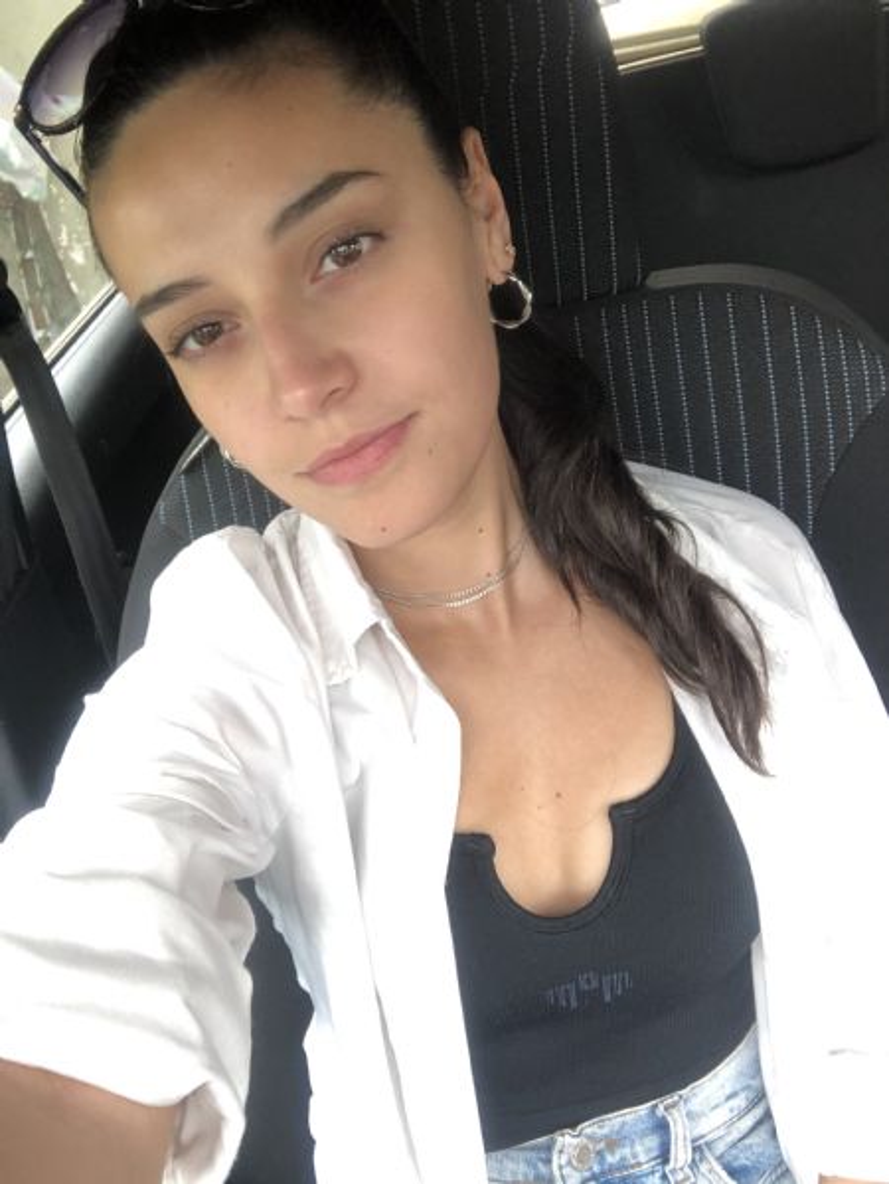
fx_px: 1095
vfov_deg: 56.8
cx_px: 444
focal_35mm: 32
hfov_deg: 44.2
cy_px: 592
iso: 64
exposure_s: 1/120
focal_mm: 2.87
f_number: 2.2
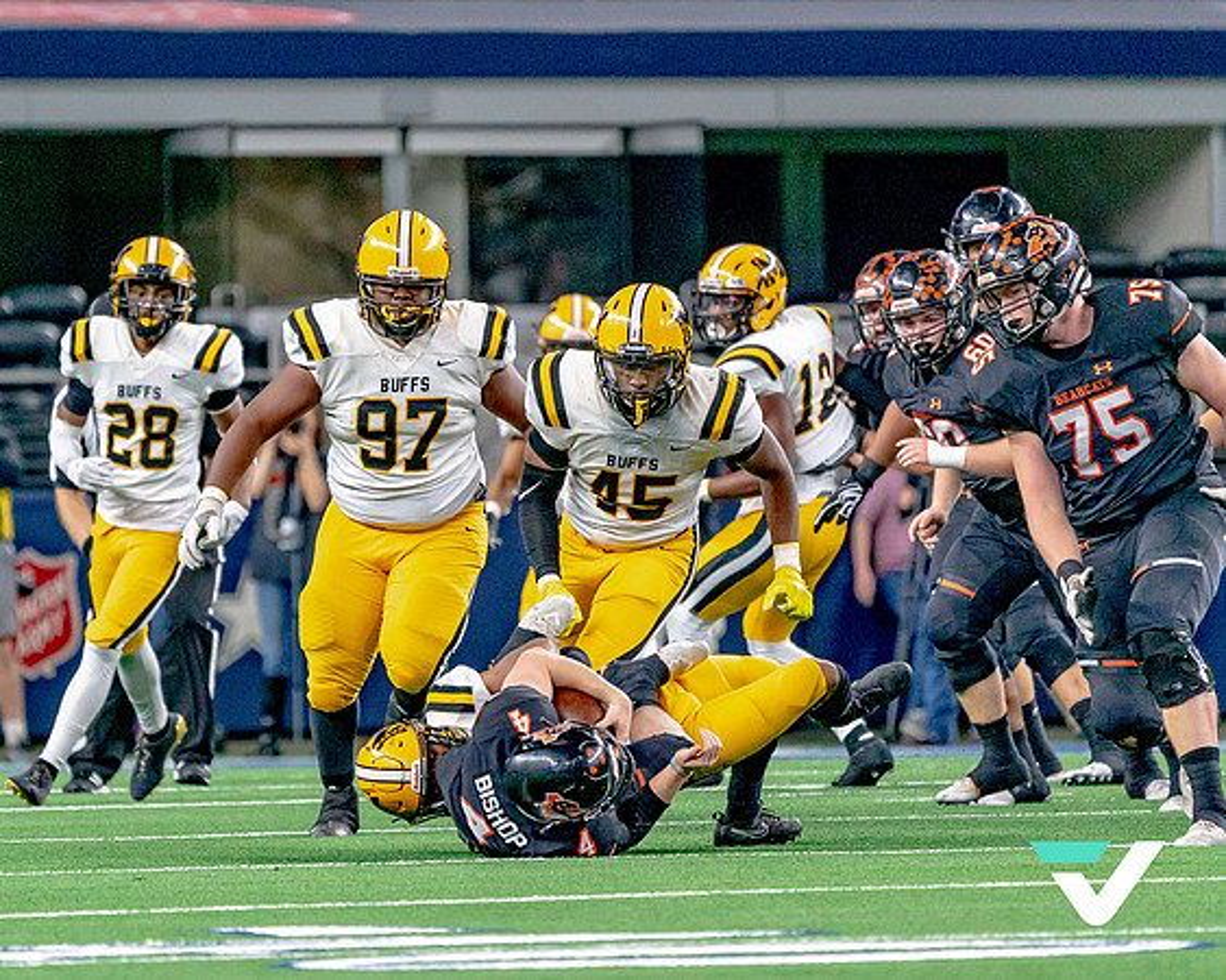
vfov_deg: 2.9
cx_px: 489
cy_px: 430
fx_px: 19519
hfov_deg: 3.6
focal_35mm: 538
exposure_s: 1/1500
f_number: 5.6
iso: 5000
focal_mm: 400
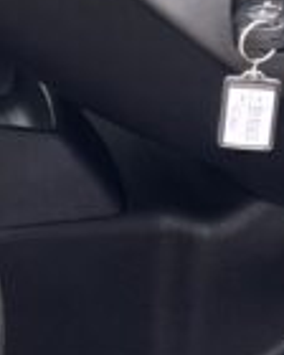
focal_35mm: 186
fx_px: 1954
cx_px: -205
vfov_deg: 10.3
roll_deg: -1.3
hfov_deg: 8.1
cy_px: -41
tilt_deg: -26.2
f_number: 1.6
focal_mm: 5.96
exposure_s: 1/121
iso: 80
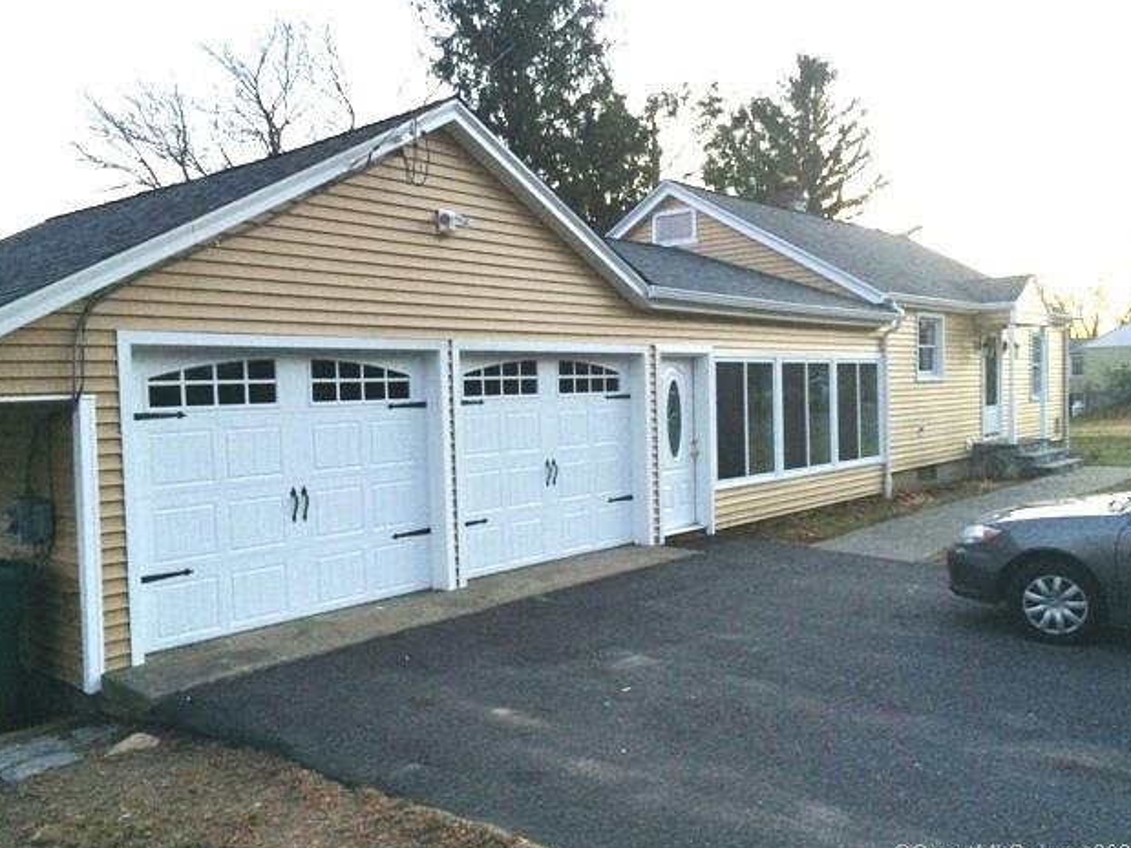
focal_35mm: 30
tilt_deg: -3.1
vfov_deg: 46.8
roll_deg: +1.6
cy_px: 433
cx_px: 572
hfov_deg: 60.0
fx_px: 980
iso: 200
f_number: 2.2
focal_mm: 4.15
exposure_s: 1/30
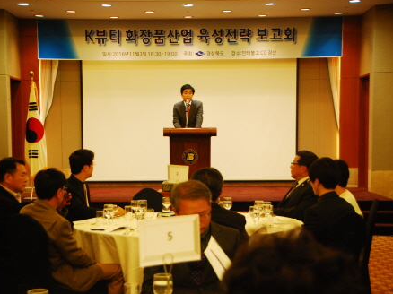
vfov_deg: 22.2
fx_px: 749
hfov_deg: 29.4
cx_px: 185
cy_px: 145
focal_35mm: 66
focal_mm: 40
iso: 1250
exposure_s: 1/40
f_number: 4.5
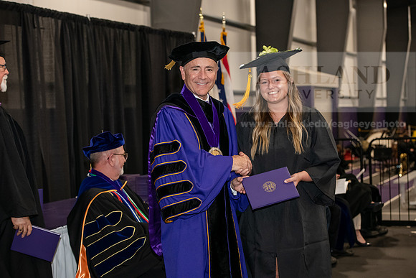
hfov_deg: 28.8
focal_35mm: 70
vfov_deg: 19.5
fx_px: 809
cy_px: 139
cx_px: 208
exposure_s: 1/200
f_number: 5
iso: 2500
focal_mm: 70
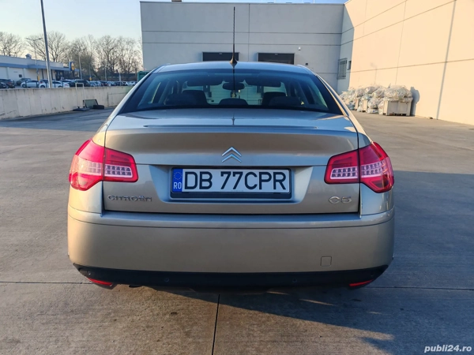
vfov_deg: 51.4
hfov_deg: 65.3
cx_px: 237
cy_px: 178
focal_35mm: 27
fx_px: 370
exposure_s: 1/1000
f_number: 1.95
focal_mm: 5.52
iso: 50
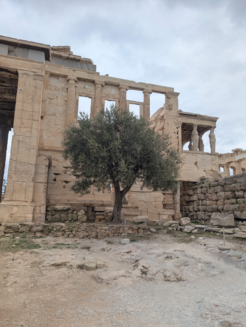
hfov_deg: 56.9
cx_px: 123
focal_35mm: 24
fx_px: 227
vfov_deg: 71.5
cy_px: 164
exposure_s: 1/1508
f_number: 1.85
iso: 44
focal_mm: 6.81
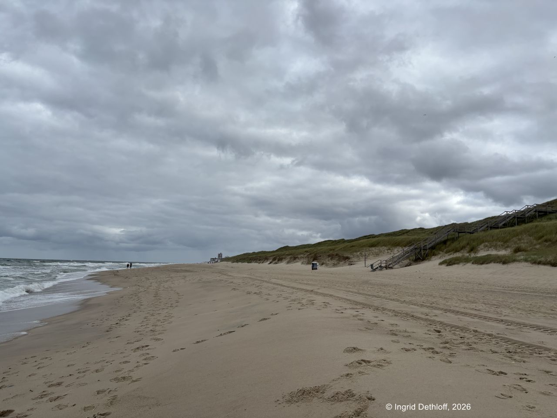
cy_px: 209
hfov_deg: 67.3
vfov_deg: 53.1
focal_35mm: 26
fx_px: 418
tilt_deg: +7.4
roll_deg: -1.7
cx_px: 278
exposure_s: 1/3205
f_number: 1.6
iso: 50
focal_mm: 5.96
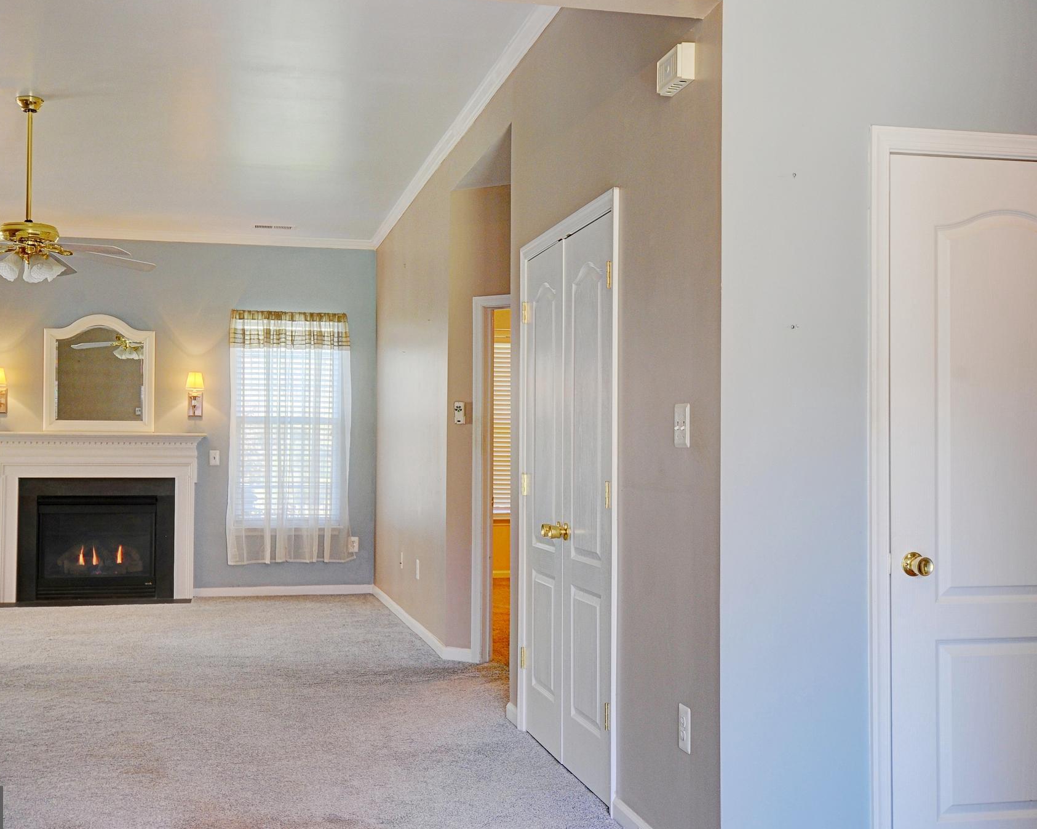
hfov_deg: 44.8
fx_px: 1258
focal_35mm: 41
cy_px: 412
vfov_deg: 36.5
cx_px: 497
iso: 400
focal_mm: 24
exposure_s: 1/15
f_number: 8
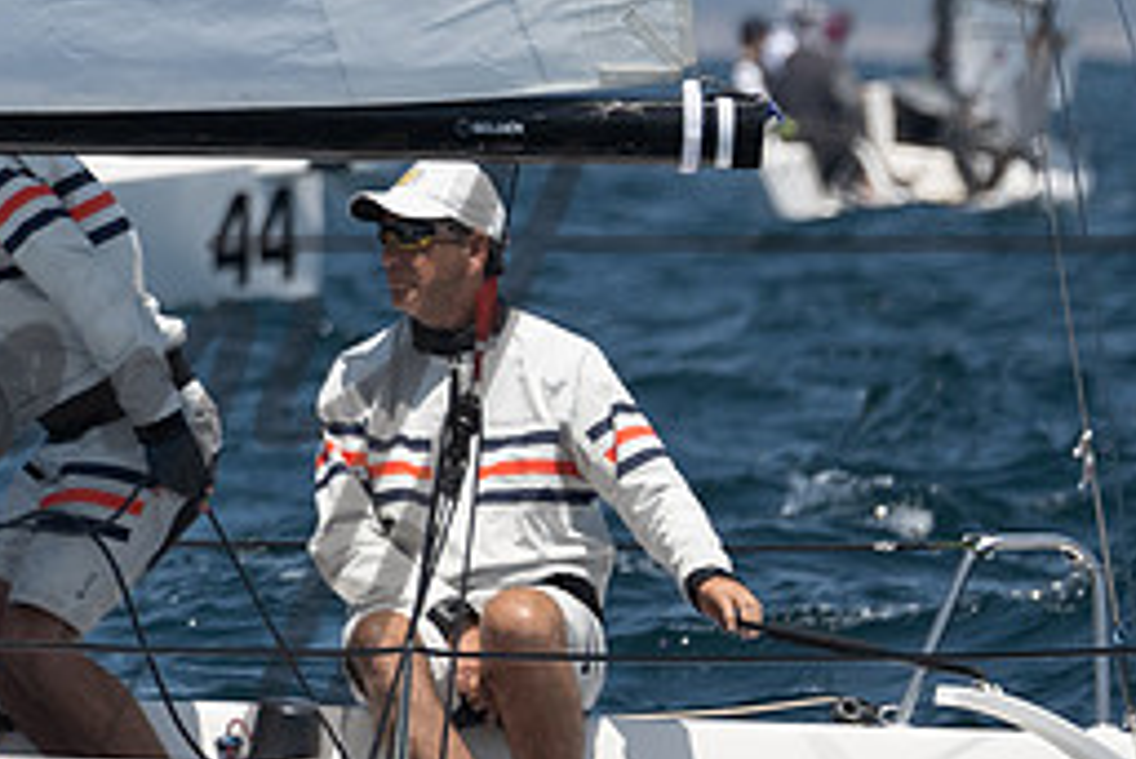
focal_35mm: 1492
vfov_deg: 0.9
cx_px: -534
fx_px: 47106
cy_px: -463
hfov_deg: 1.4
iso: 400
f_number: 6.3
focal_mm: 320
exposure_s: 1/2000
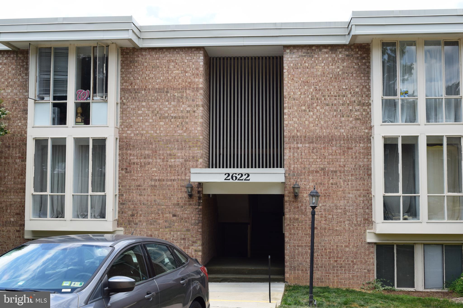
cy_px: 154
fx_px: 598
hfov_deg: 42.3
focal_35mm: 46
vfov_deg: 28.9
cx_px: 232
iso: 400
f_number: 10
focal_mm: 31
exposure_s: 1/320
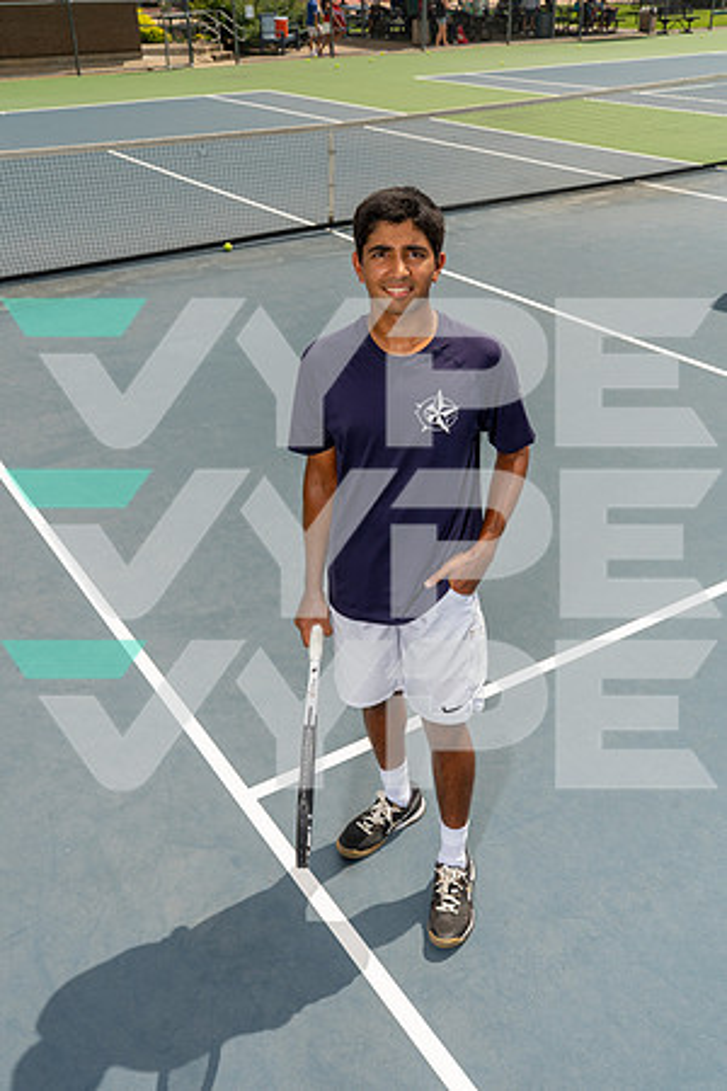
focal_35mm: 33
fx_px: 1000
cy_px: 546
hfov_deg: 40.0
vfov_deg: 57.2
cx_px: 364
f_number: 8
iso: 100
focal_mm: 33
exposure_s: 1/250
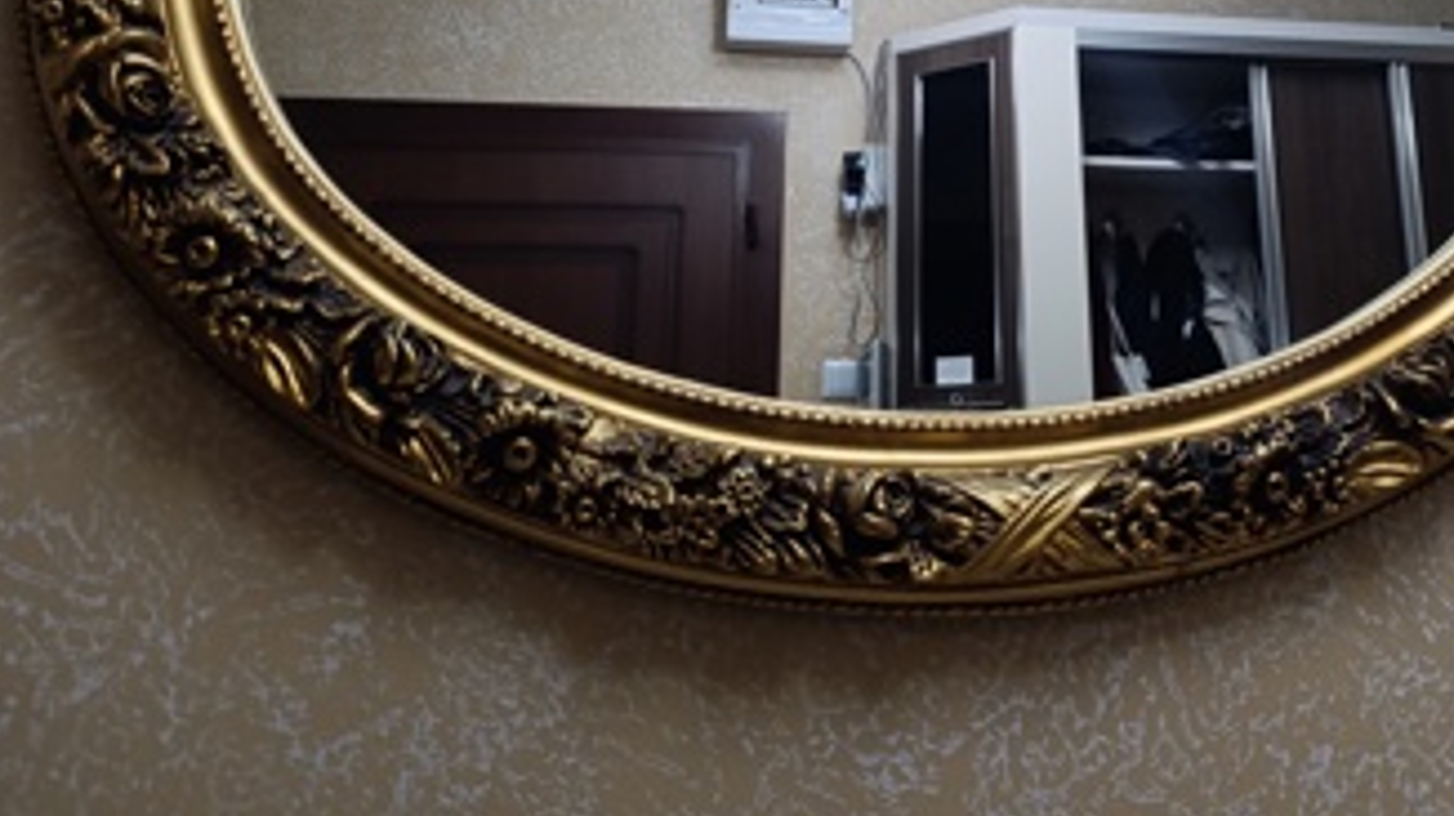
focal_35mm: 36
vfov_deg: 31.2
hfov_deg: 54.4
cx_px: 941
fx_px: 1387
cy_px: 76
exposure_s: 1/50
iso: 1250
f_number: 1.6
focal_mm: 6.14
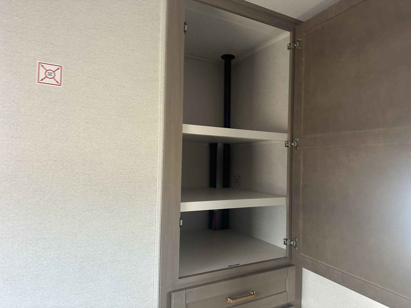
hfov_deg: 71.6
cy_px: 154
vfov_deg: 56.8
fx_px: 285
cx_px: 206
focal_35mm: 24
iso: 250
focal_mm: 6.86
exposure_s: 1/60
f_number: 1.78
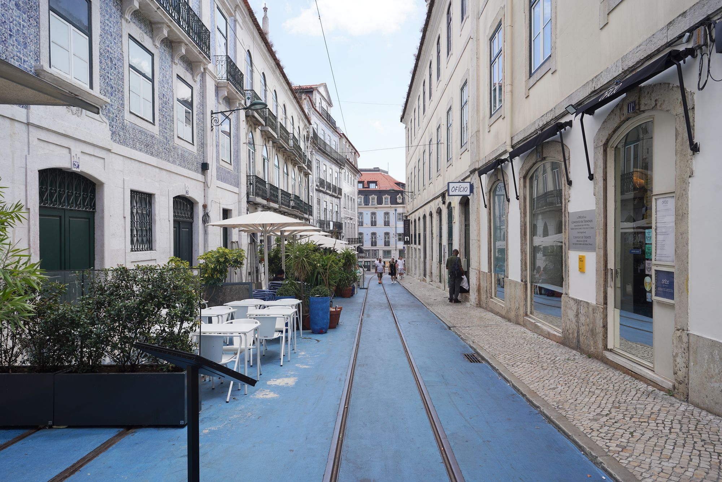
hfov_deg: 73.7
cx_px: 361
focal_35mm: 24
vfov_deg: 53.1
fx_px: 481
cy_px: 241
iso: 100
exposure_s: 1/100
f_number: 9
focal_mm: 24
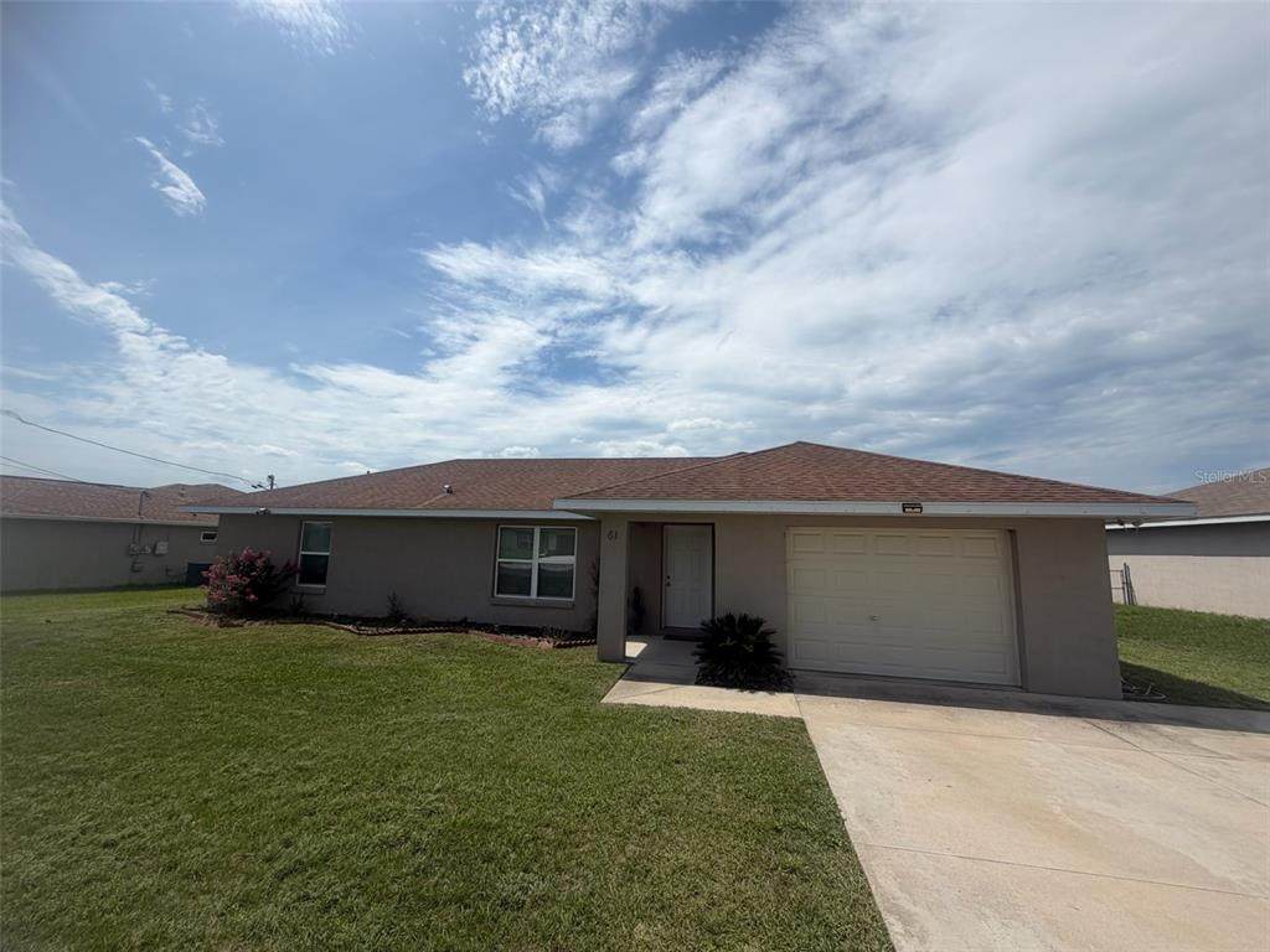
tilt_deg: +8.3
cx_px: 635
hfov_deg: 102.1
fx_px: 514
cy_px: 476
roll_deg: -2.2
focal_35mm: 14
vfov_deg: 85.7
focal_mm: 2.22
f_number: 2.2
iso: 20
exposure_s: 1/1961
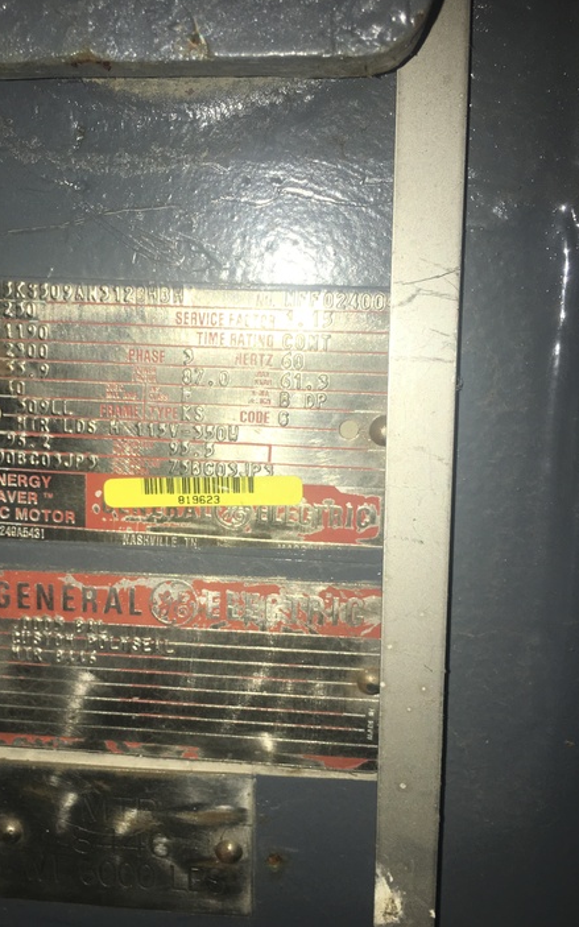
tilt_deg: -16.6
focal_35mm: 35
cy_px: 516
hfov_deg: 35.9
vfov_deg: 55.2
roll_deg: +0.2
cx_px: 193
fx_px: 884
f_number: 2.2
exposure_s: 1/94
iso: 25
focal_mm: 4.15
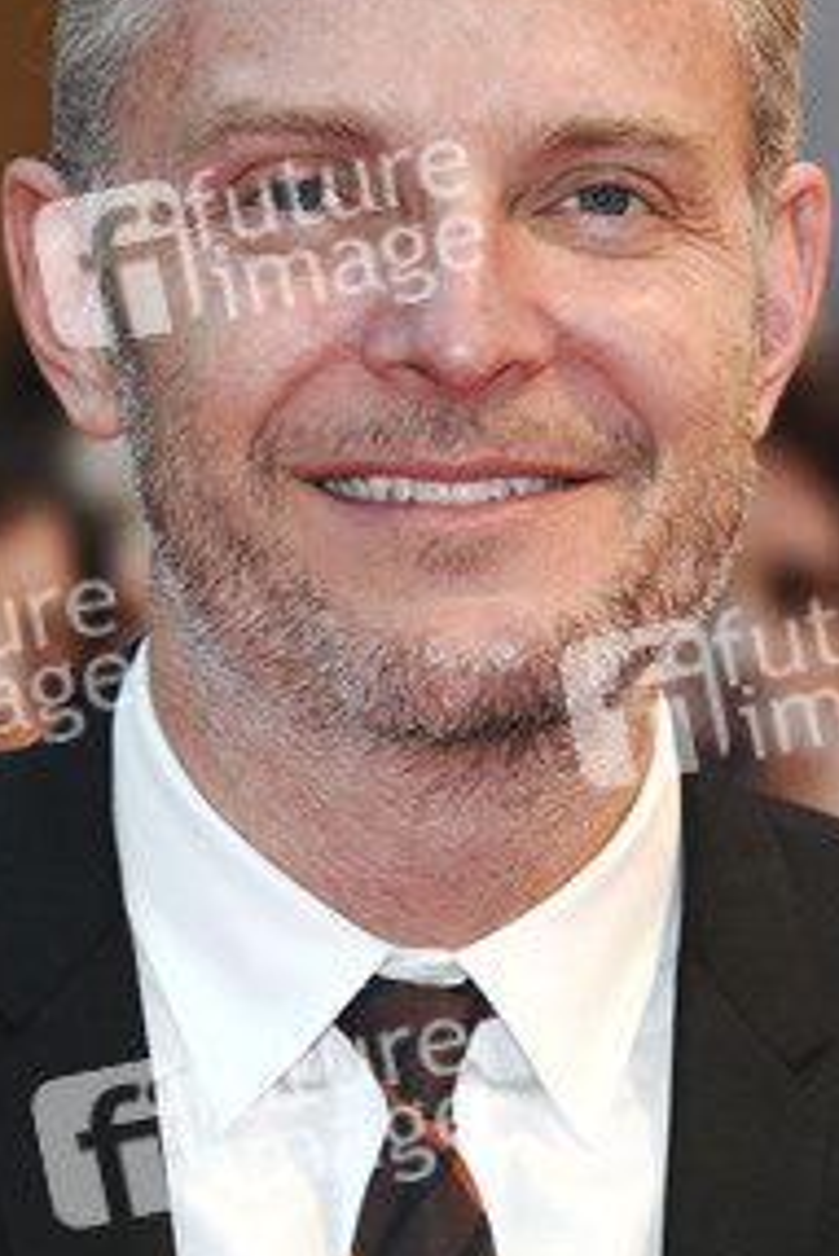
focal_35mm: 304
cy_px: 466
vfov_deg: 6.8
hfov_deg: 4.5
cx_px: 389
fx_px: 10603
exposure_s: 1/160
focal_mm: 145
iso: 640
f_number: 5.6
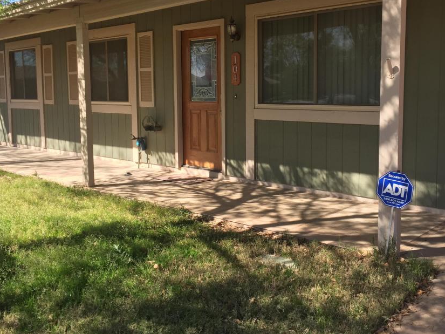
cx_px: 231
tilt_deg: -4.7
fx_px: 463
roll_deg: +0.4
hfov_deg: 51.3
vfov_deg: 39.4
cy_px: 127
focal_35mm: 36
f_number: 2.2
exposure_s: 1/964
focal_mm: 4.15
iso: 32
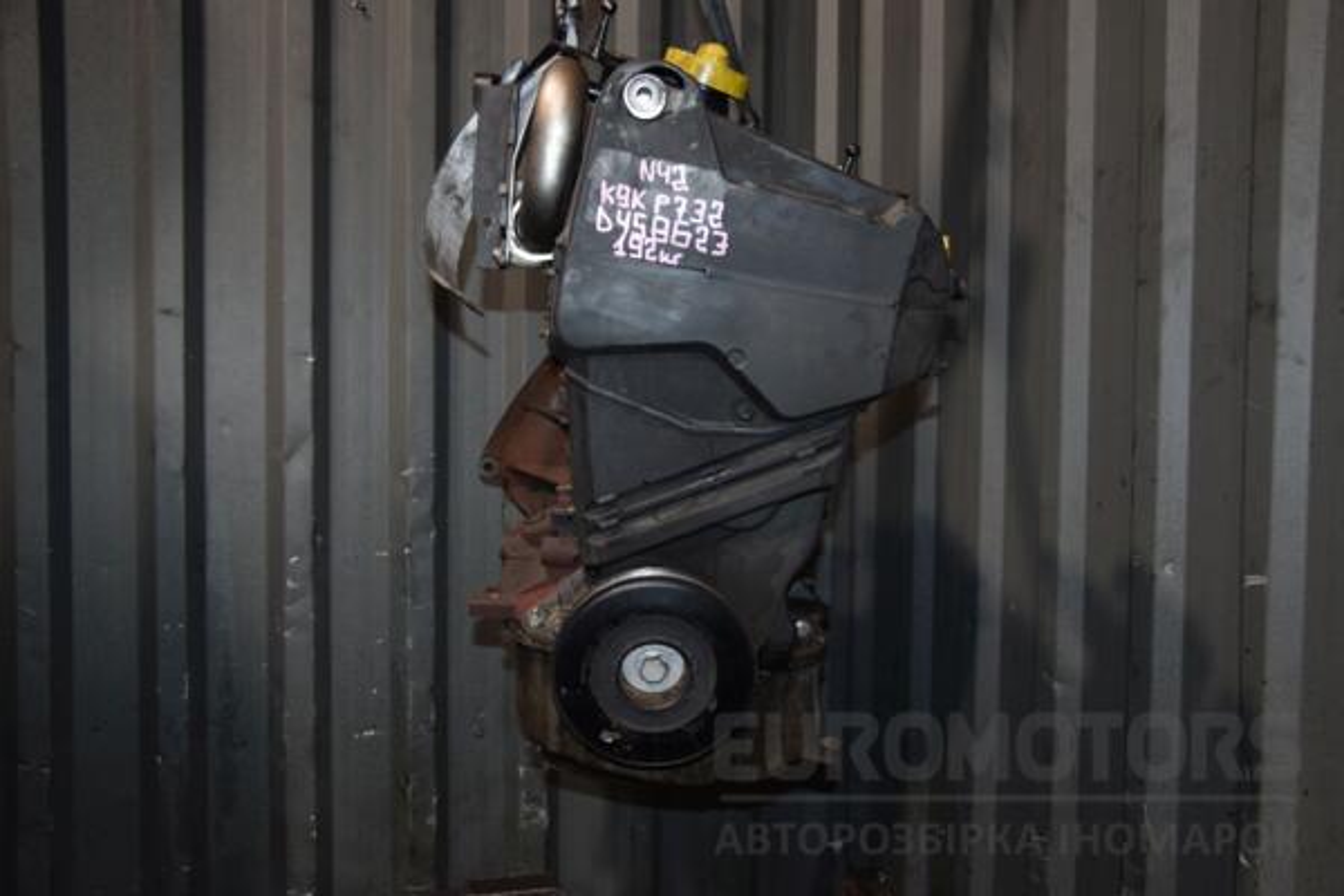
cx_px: 672
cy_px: 448
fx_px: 1344
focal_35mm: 36
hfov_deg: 53.1
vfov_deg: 36.9
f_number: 5
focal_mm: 24
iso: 800
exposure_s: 1/60
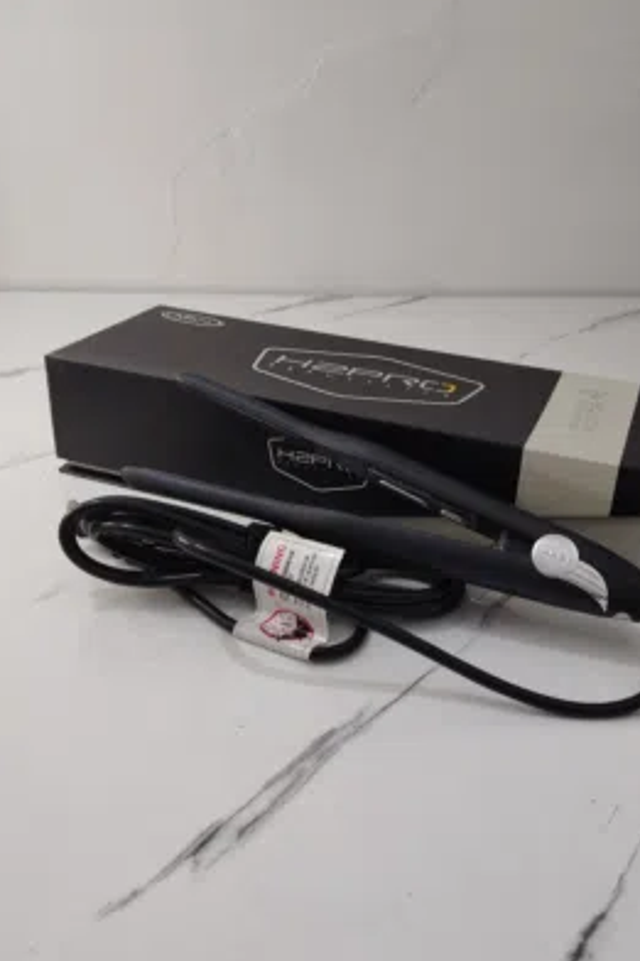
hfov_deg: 38.8
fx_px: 907
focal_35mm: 34
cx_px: 358
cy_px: 480
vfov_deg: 55.8
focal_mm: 5.25
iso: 428
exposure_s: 1/50
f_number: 1.75
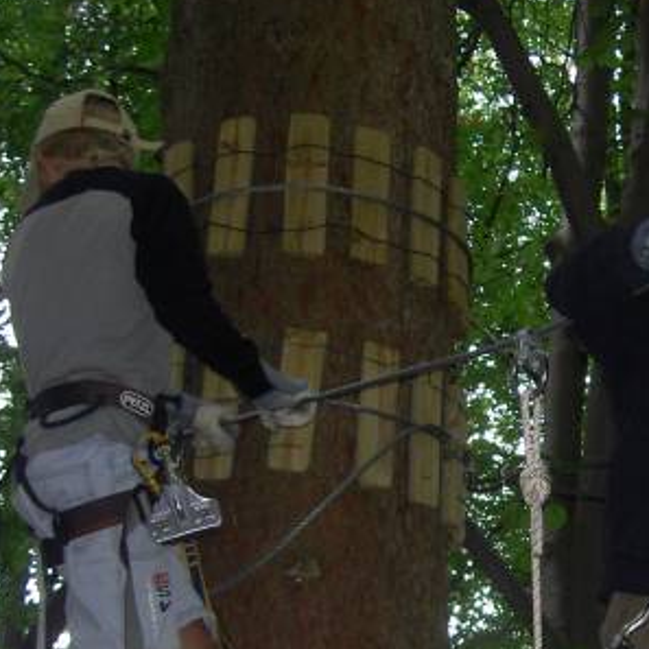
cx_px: 588
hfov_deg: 18.4
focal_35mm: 93
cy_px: 520
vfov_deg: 18.5
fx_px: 1973
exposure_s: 1/60
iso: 100
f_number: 2.8
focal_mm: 8
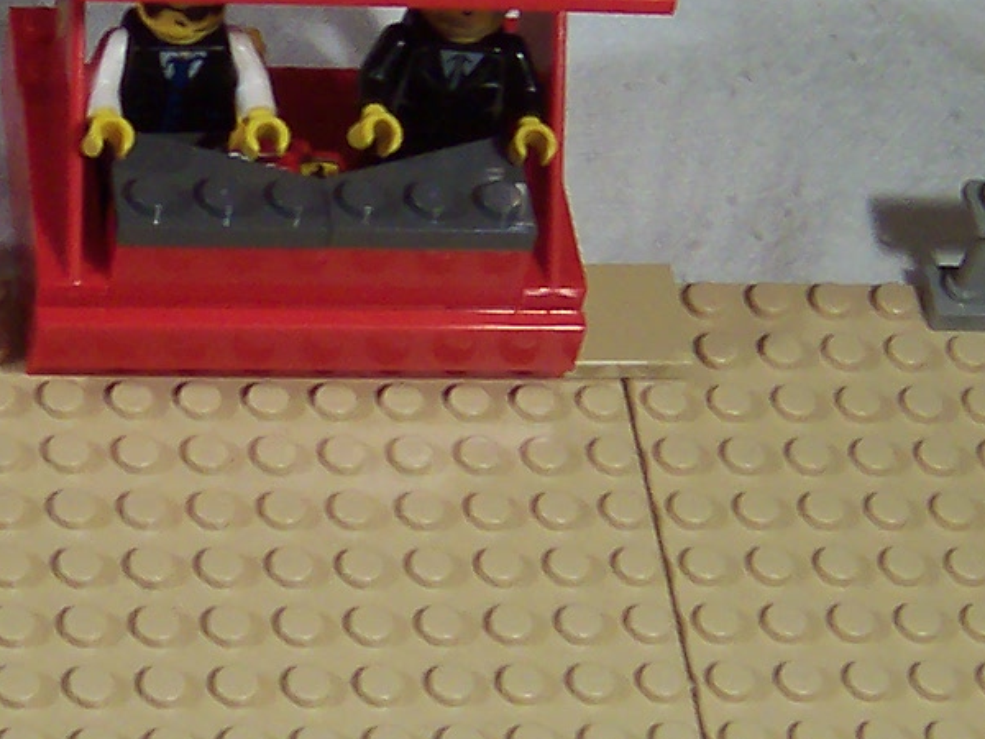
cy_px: 268
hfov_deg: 16.0
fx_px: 3472
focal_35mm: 122
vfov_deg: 12.1
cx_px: 117
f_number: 2.8
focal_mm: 5.6
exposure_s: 1/30
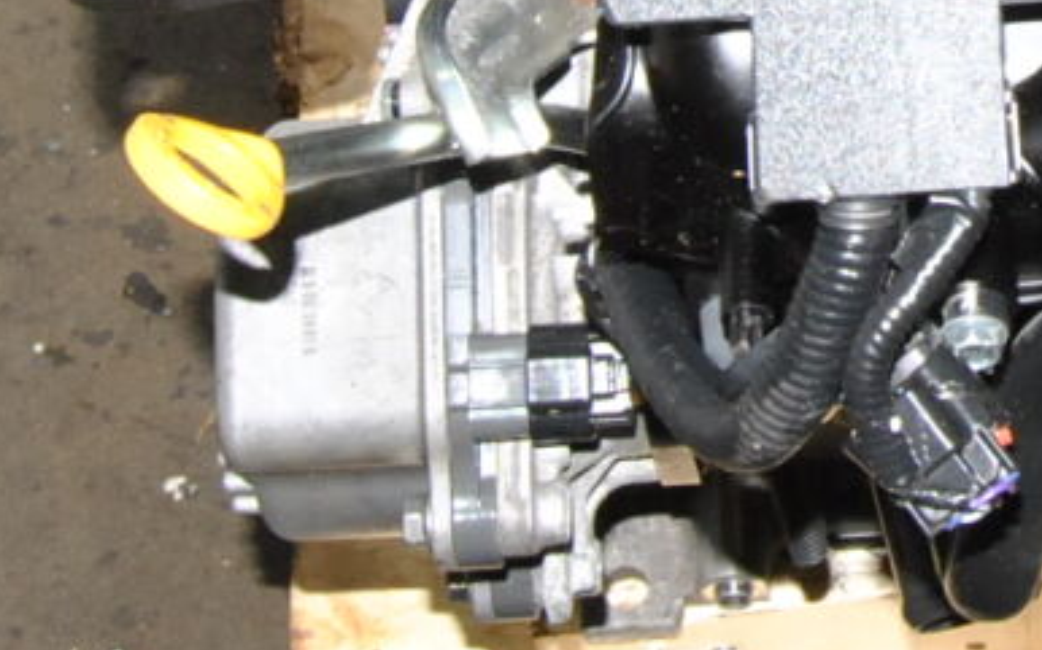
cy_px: -484
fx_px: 4148
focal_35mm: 146
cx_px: 1496
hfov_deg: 13.6
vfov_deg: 8.6
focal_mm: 23
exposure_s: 1/200
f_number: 13
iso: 800
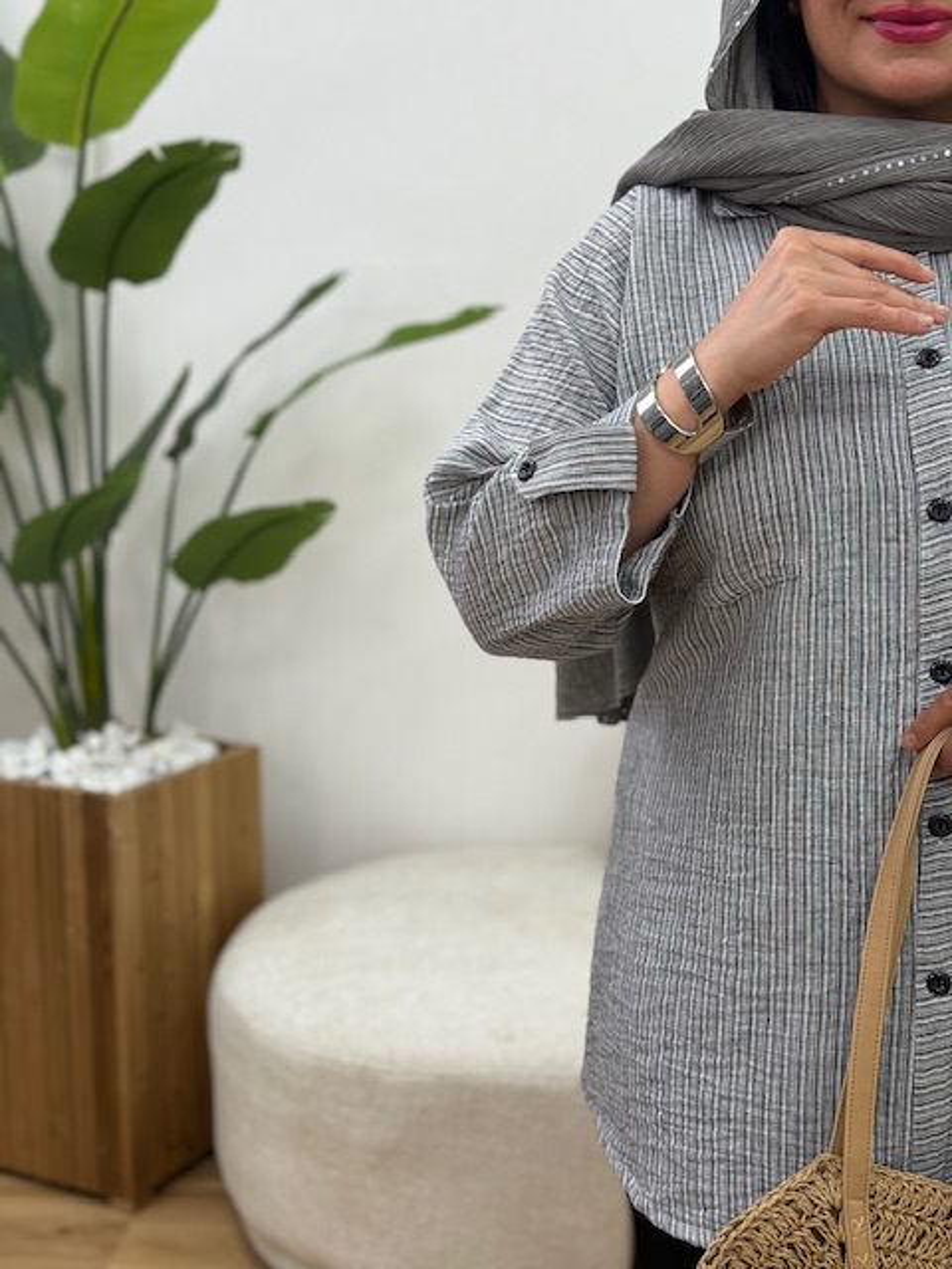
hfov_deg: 30.3
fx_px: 1760
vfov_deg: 39.7
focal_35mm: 48
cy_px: 634
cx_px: 476
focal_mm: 6.76
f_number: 1.78
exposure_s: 1/503
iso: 80
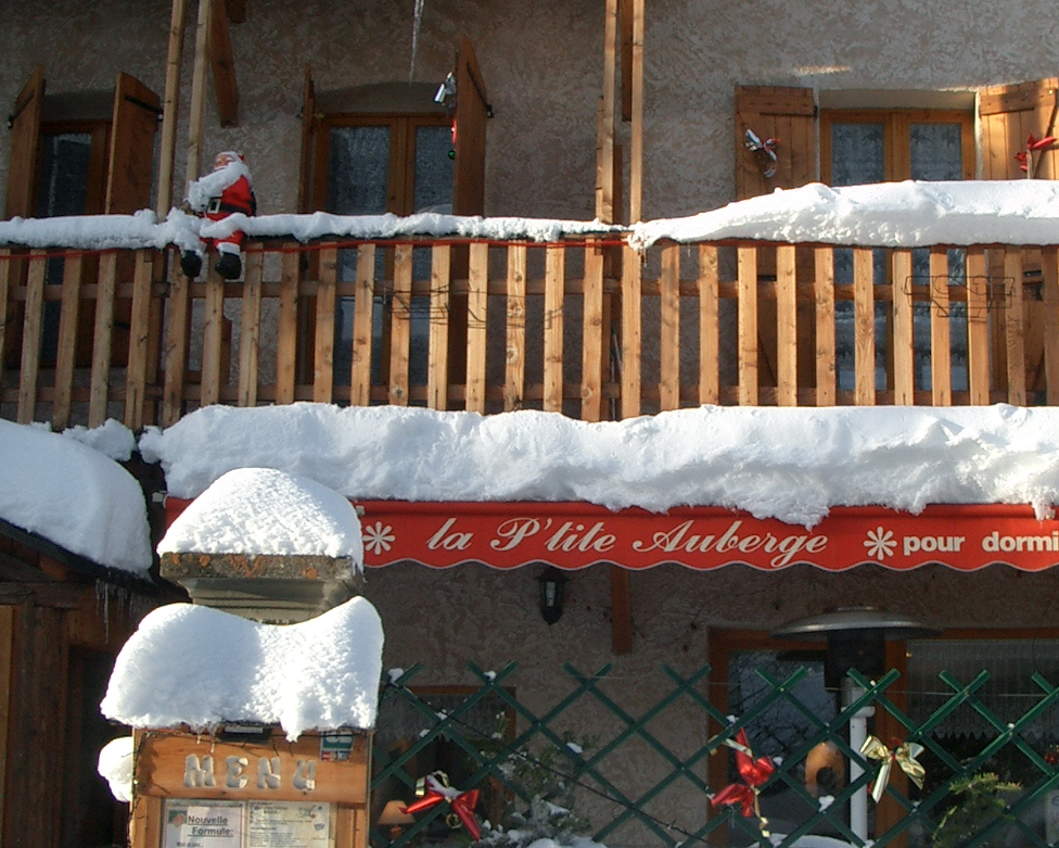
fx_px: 1755
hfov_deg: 33.4
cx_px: 669
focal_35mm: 56
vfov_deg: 27.1
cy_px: 453
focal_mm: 5.8
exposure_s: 1/160
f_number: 4.3
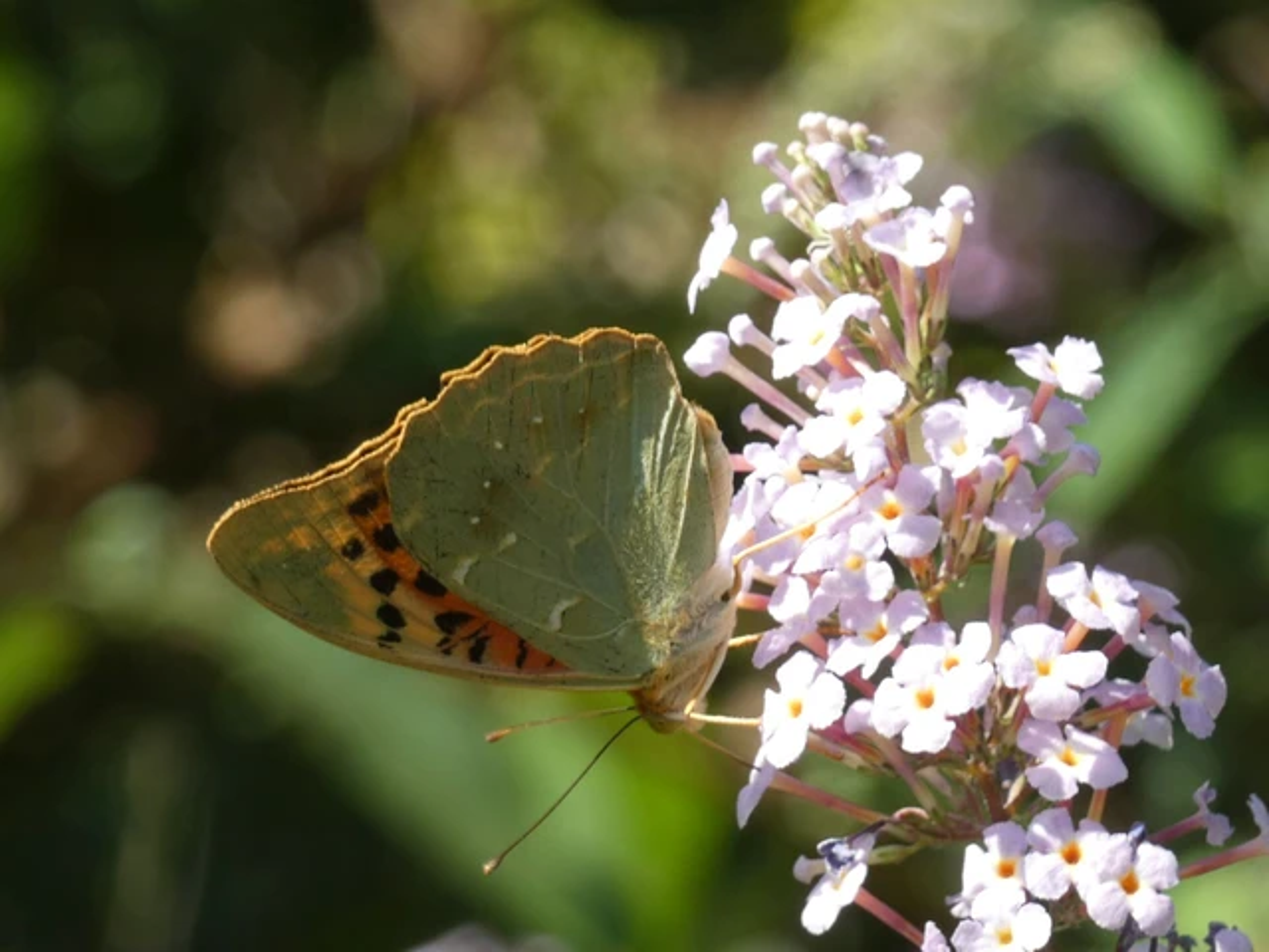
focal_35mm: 274
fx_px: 10045
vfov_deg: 5.4
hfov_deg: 7.2
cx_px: 634
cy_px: 476
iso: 100
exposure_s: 1/80
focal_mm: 49.1
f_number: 5.5
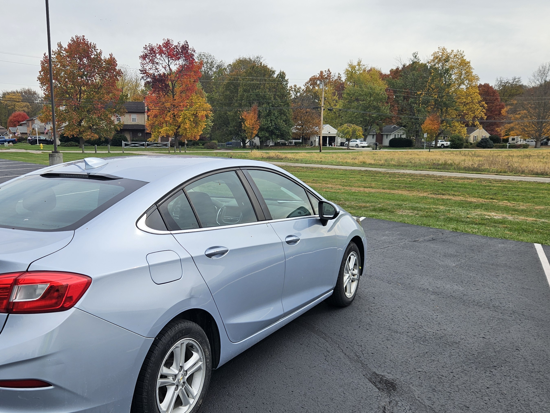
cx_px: 228
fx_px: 540
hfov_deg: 53.7
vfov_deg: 41.6
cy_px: 247
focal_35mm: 34
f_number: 1.8
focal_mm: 5.4
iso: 25
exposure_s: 1/1235
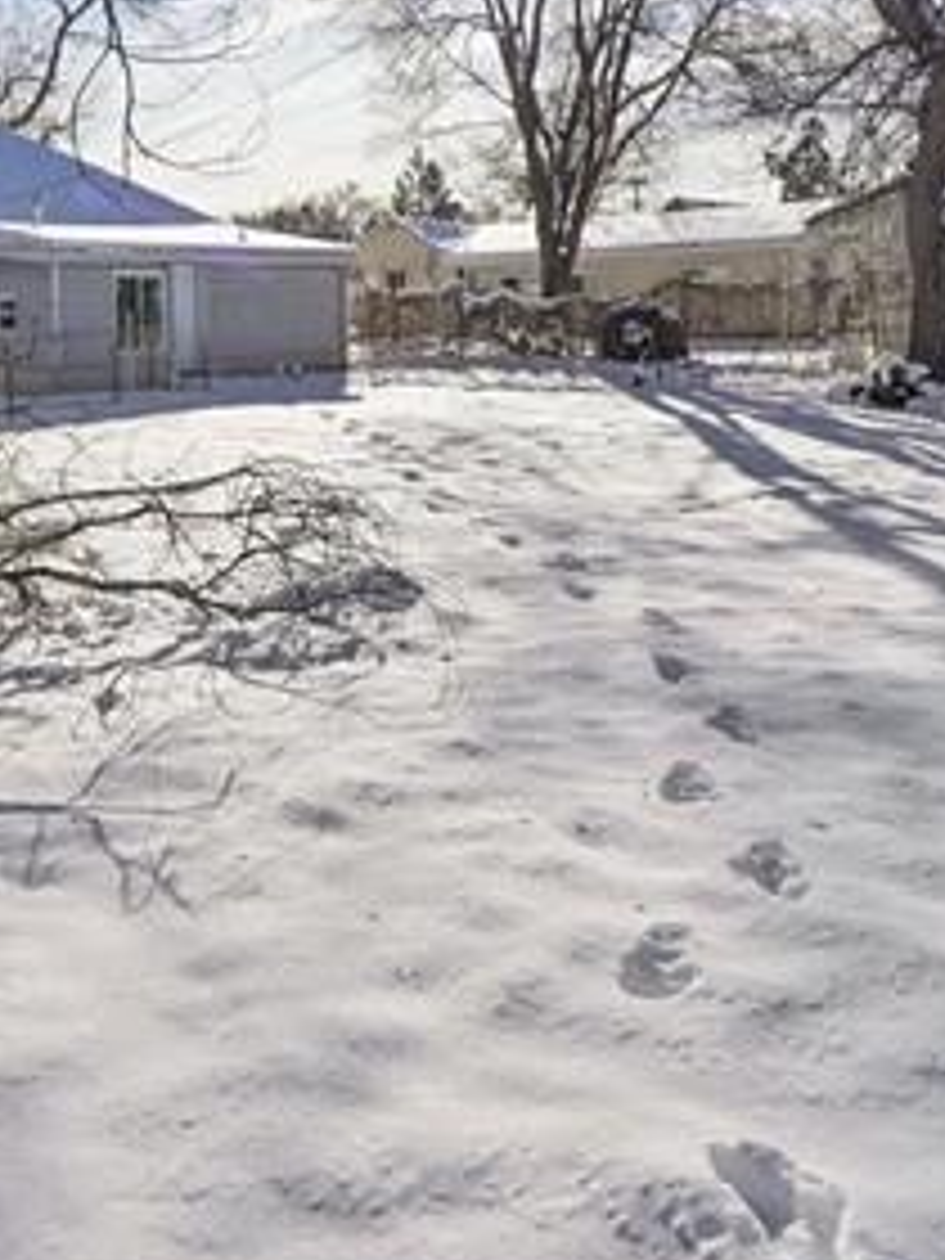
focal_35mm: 33
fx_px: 1201
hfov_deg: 40.5
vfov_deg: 53.3
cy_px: 342
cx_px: 140
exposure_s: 1/640
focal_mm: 10
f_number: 8
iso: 100
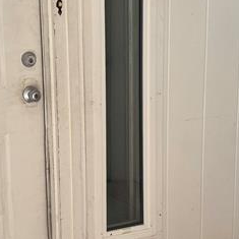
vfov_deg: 23.0
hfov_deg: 23.1
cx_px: 118
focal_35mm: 75
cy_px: 137
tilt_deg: -13.2
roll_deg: +0.4
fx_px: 586
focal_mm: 5.96
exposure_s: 1/244
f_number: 1.6
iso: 40
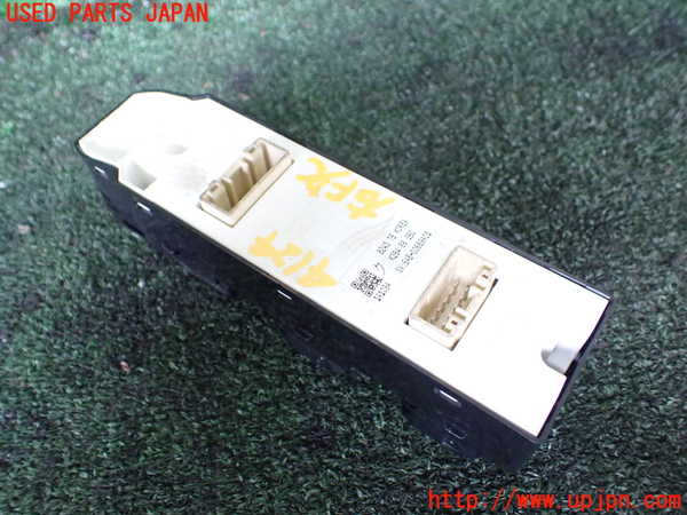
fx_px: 595
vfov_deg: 46.8
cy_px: 258
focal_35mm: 30
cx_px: 344
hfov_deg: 60.0
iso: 800
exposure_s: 1/80
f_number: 2.3
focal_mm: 5.4
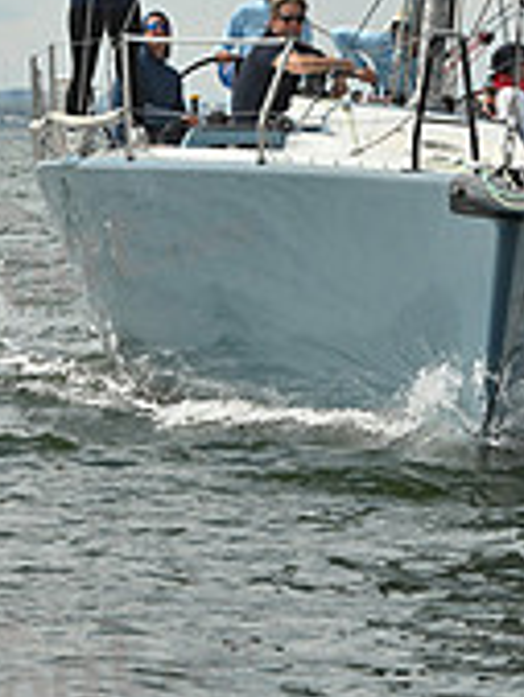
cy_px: 19
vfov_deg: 6.9
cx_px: 470
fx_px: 5725
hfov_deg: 5.2
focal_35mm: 284
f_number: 9
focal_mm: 86
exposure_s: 1/1600
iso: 320
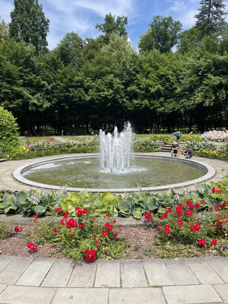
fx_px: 228
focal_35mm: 26
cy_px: 152
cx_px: 114
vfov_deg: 67.3
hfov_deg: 53.1
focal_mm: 4.2
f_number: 1.6
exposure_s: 1/1855
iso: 32
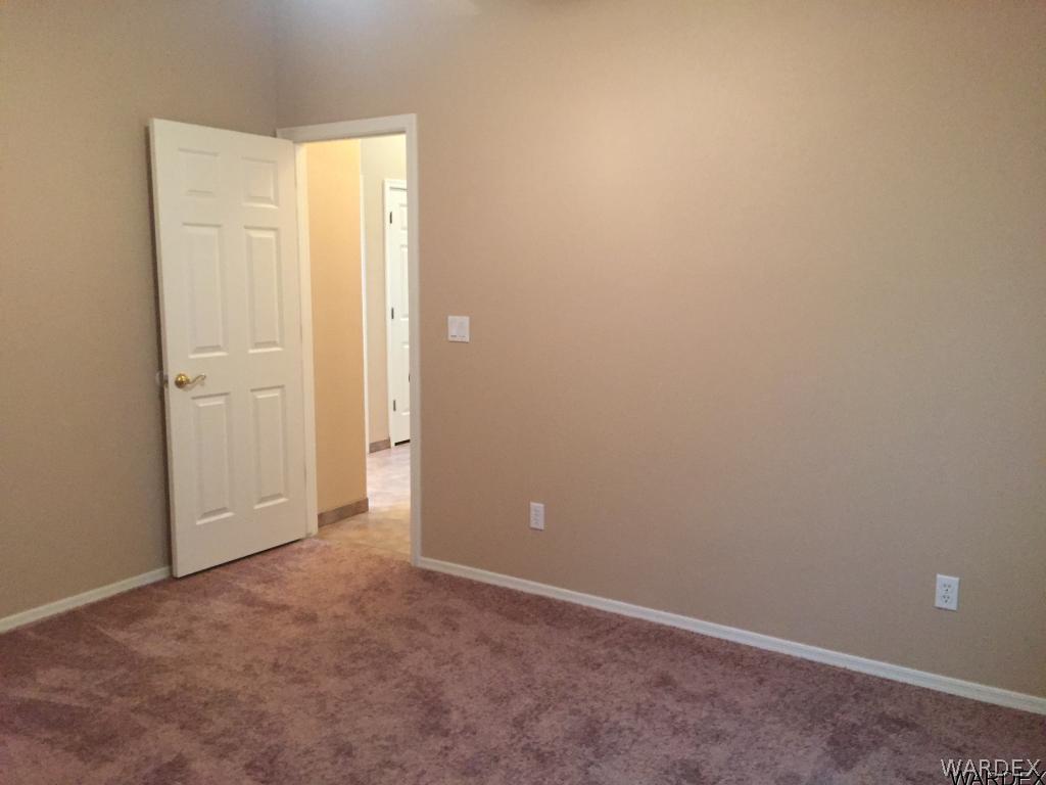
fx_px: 876
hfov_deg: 61.7
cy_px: 392
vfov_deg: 48.2
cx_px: 523
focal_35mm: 29
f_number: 2.2
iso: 250
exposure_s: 1/24
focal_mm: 4.15
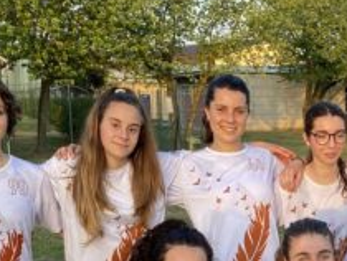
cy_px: 325
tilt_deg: -14.1
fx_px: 863
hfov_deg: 22.0
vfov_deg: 16.4
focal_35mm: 86
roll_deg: -0.3
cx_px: 334
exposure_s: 1/198
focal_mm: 4.25
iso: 32
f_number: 1.8
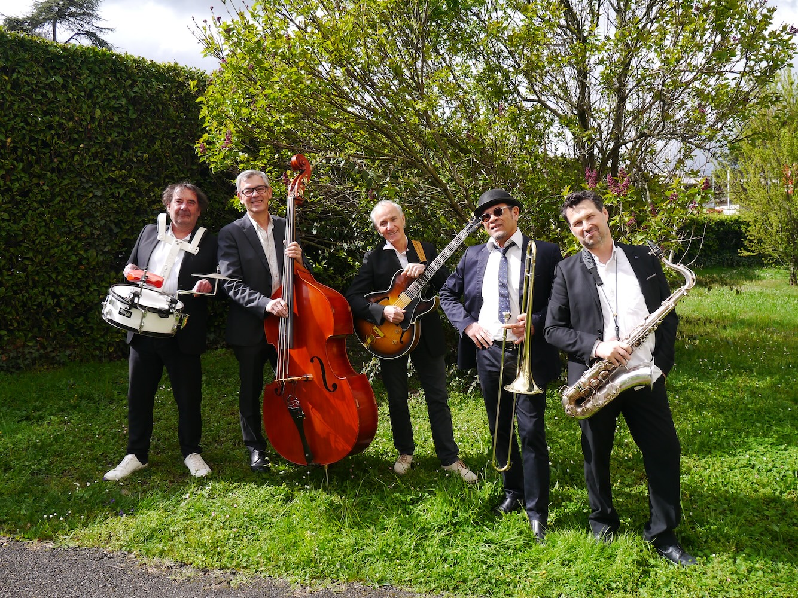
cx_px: 399
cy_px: 299
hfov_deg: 63.5
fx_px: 645
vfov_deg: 49.7
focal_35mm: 28
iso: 160
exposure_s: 1/320
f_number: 5.6
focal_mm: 14
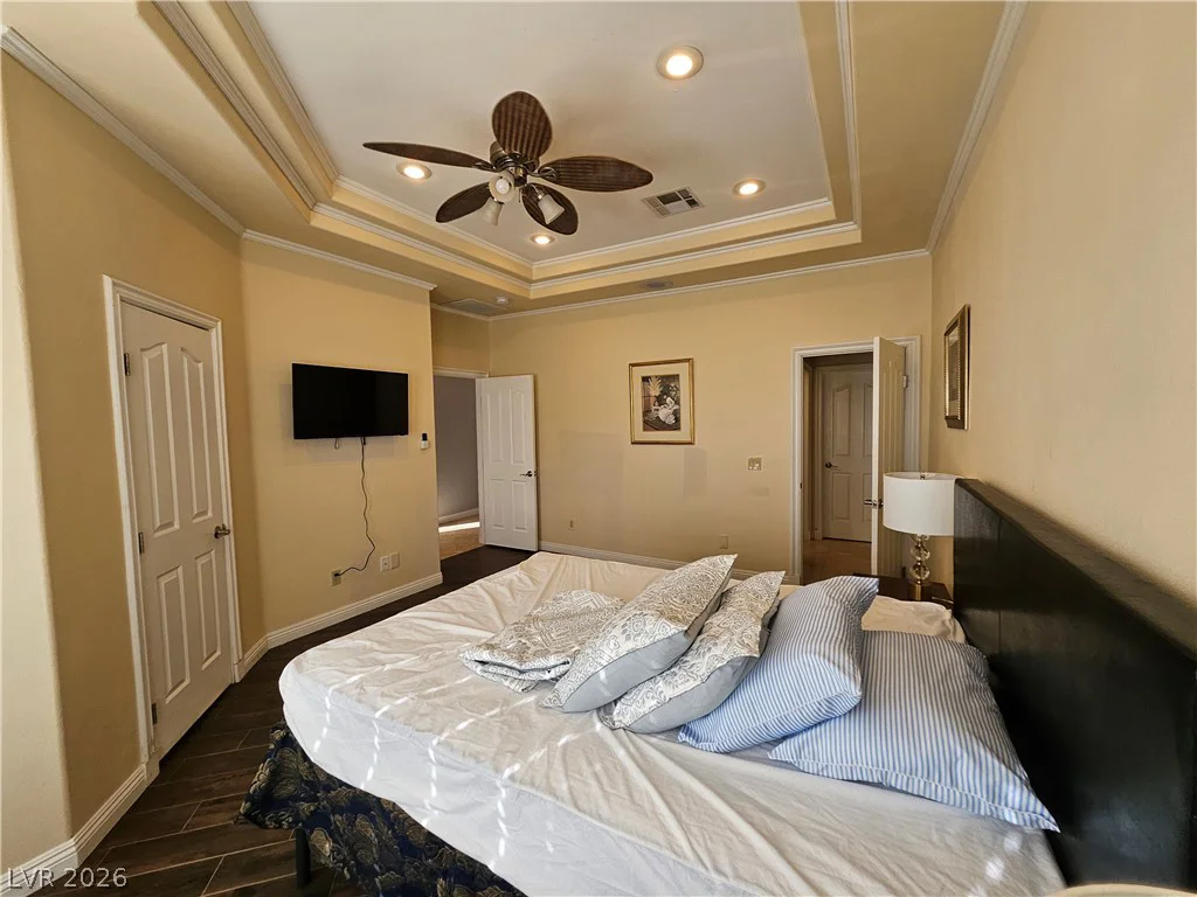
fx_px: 450
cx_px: 598
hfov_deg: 106.2
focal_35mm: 13
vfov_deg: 89.9
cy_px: 448
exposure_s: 1/120
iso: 64
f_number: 2.2
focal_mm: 1.7
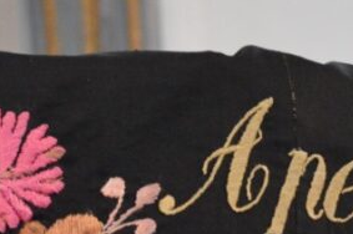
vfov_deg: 2.1
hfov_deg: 3.2
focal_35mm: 651
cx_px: 297
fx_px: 6376
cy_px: 342
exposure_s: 1/50
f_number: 4.8
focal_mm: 120
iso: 3200
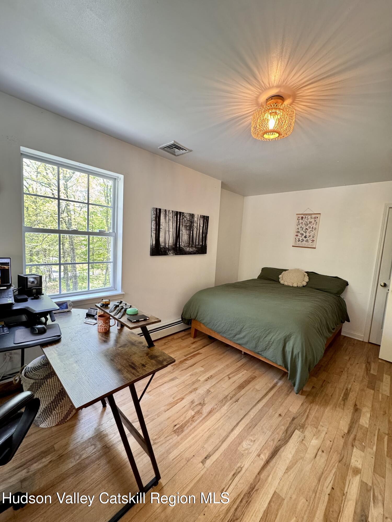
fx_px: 211
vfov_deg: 102.1
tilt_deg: -5.5
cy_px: 261
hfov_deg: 85.7
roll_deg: -3.5
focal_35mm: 14
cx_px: 196
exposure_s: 1/120
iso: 250
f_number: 2.2
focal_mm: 2.22
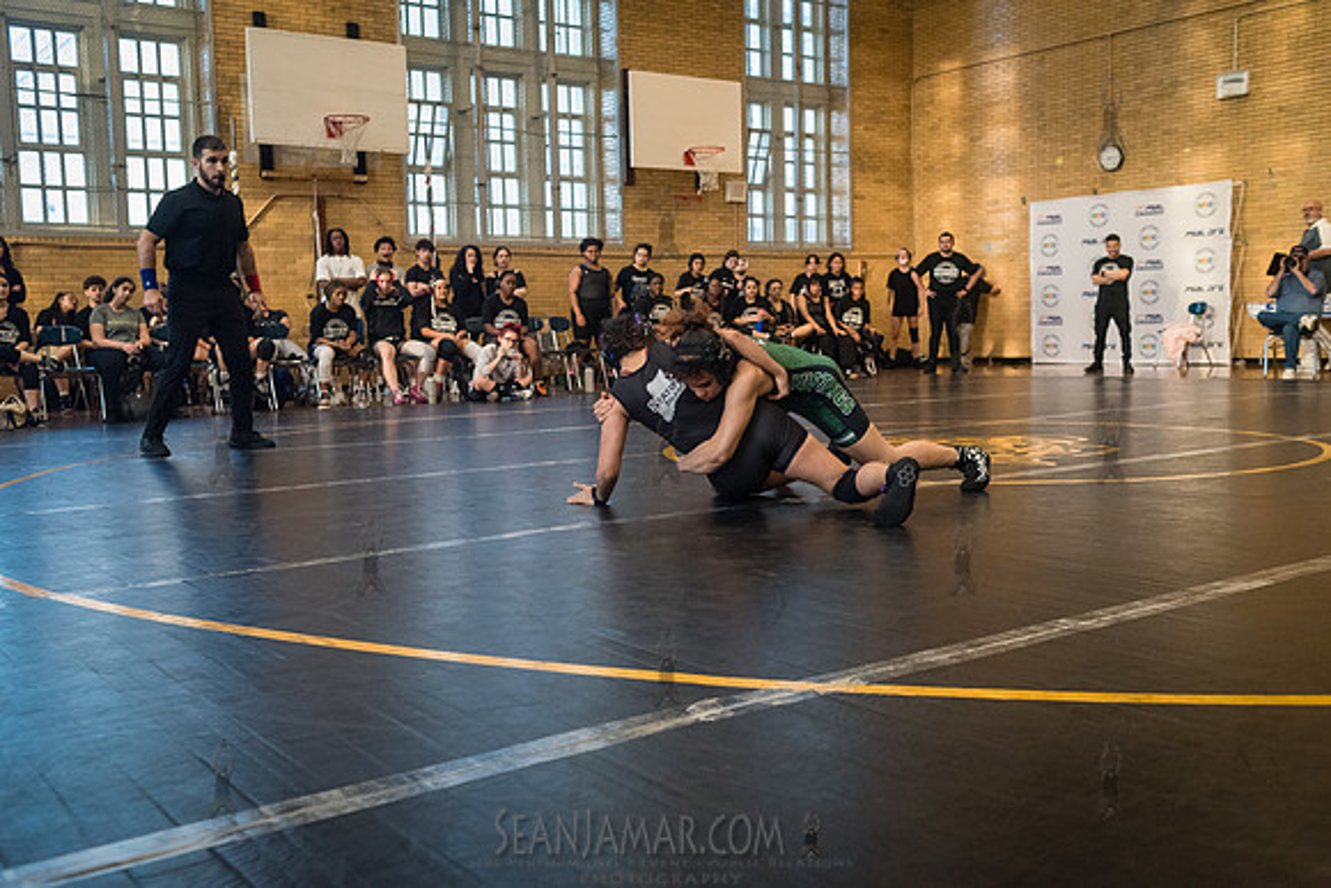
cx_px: 666
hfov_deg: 54.4
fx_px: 1294
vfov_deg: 37.9
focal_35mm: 35
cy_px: 444
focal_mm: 35
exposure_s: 1/320
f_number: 4
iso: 4000
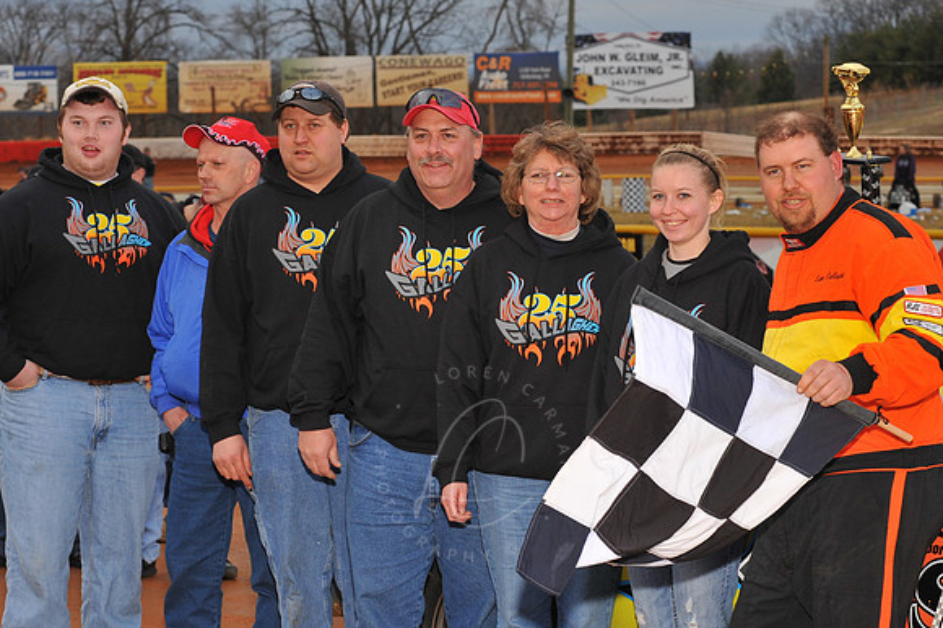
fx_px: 2094
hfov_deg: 25.4
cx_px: 472
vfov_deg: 17.0
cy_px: 314
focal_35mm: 80
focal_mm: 80
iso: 500
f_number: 7.1
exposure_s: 1/320
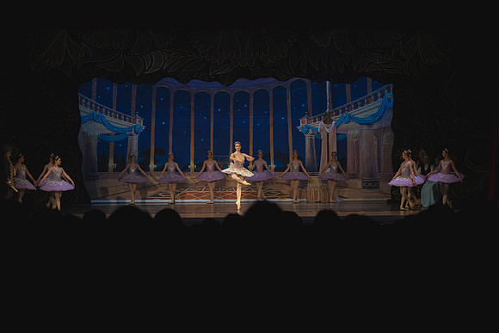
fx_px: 970
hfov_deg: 28.8
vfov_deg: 19.5
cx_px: 250
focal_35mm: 70
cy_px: 166
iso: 1600
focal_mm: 70
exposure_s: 1/320
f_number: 4
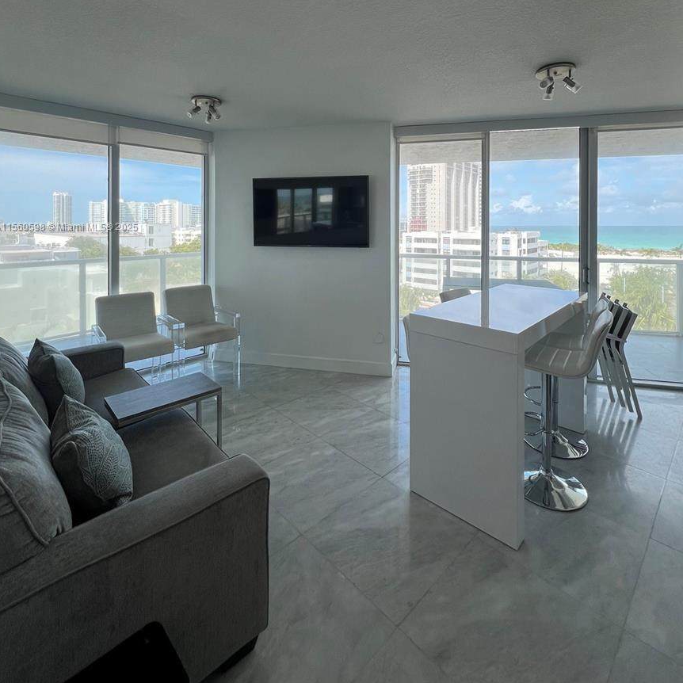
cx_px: 349
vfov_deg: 84.4
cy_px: 227
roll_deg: -0.5
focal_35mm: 16
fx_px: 357
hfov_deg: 87.4
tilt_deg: -0.6
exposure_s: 1/250
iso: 32
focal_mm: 1.57
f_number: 1.8
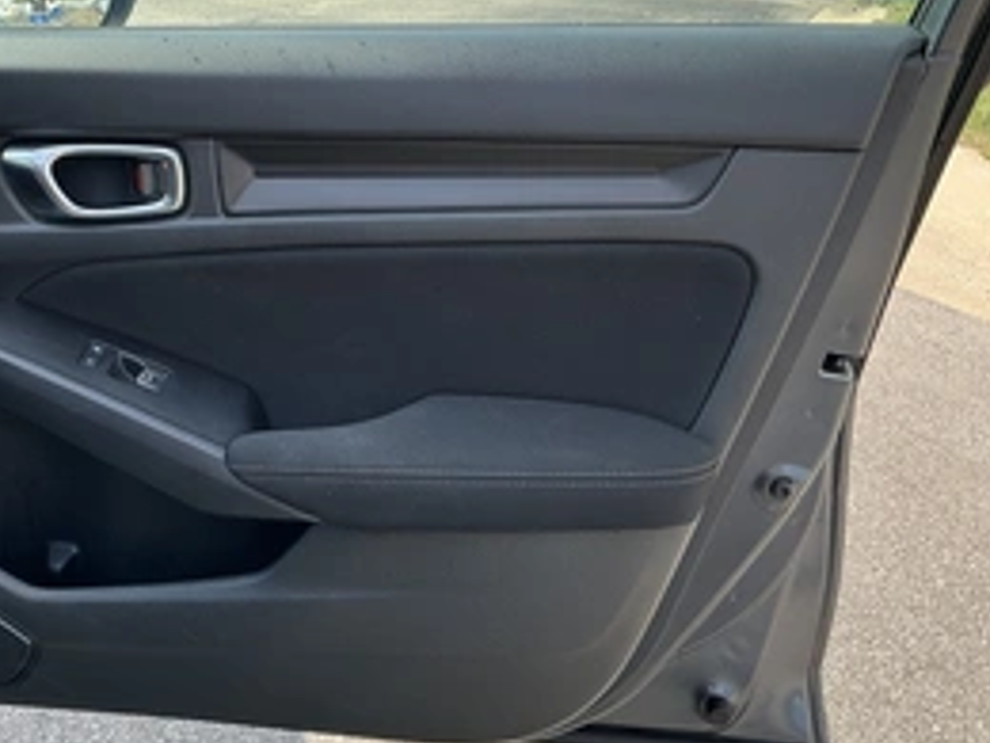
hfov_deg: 43.0
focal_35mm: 43
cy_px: 366
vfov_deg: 33.6
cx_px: 305
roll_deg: -2.1
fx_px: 1230
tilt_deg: -20.8
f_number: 1.8
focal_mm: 3
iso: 25
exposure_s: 1/362
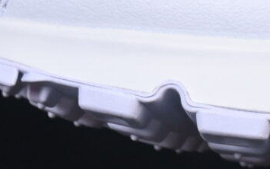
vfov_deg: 2.4
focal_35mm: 552
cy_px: -214
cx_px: 586
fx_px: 4062
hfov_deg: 3.8
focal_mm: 50
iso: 160
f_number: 8
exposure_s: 1/100
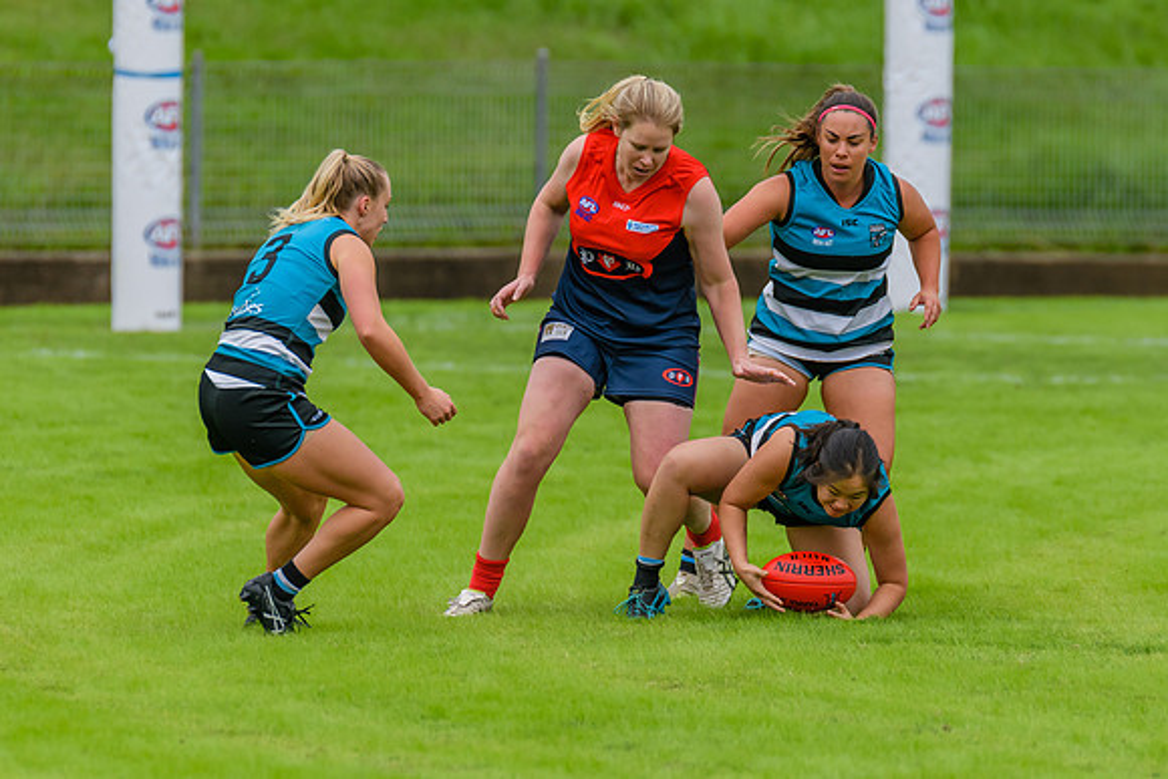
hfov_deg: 3.4
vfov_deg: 2.2
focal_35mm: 612
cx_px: 694
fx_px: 19845
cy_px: 384
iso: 800
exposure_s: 1/1600
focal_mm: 380
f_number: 5.6
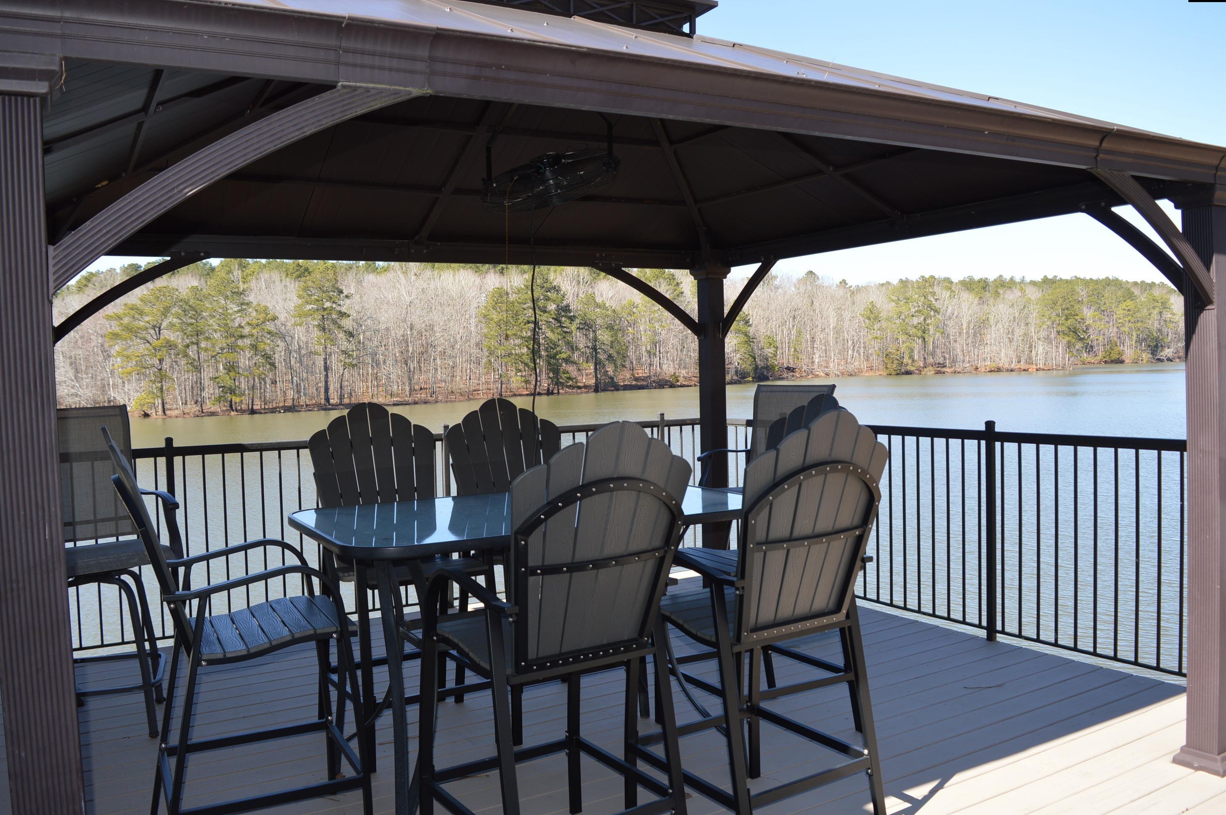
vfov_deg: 46.3
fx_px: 953
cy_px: 403
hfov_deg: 65.5
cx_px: 593
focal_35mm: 28
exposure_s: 1/200
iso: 100
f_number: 5
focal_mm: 18
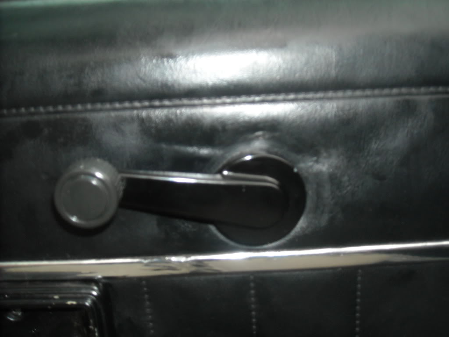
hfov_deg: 52.6
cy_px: 168
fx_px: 454
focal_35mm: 35
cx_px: 224
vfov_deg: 40.7
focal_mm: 5.7
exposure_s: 1/60
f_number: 2.8
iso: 200
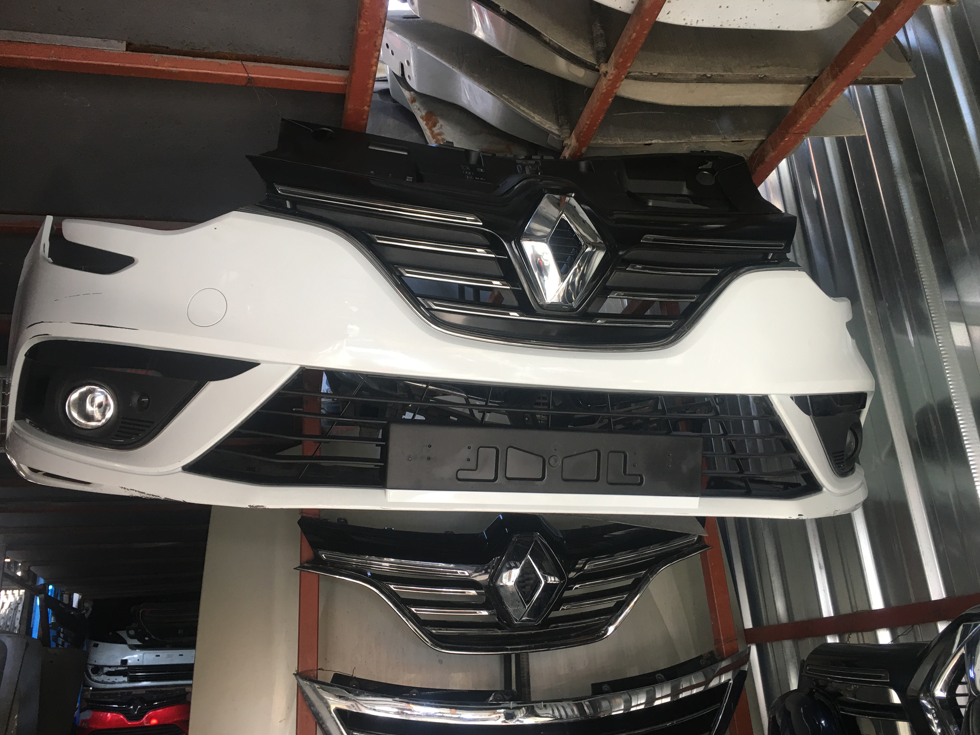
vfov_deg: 46.8
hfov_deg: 60.0
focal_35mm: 30
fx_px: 849
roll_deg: +3.7
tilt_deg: +20.7
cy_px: 376
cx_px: 506
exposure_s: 1/33
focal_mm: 4.15
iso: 32
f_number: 2.2
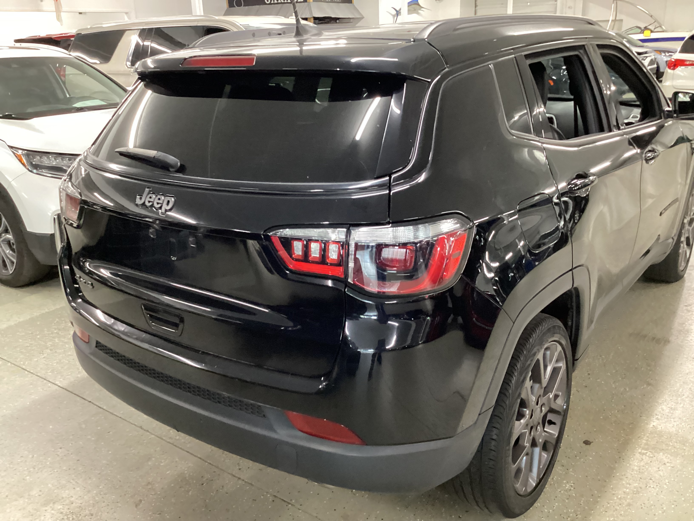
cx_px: 347
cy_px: 260
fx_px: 622
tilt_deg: -15.4
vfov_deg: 45.4
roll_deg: +2.0
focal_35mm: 31
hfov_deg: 58.4
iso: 500
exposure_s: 1/30
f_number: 2.4
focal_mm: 3.3
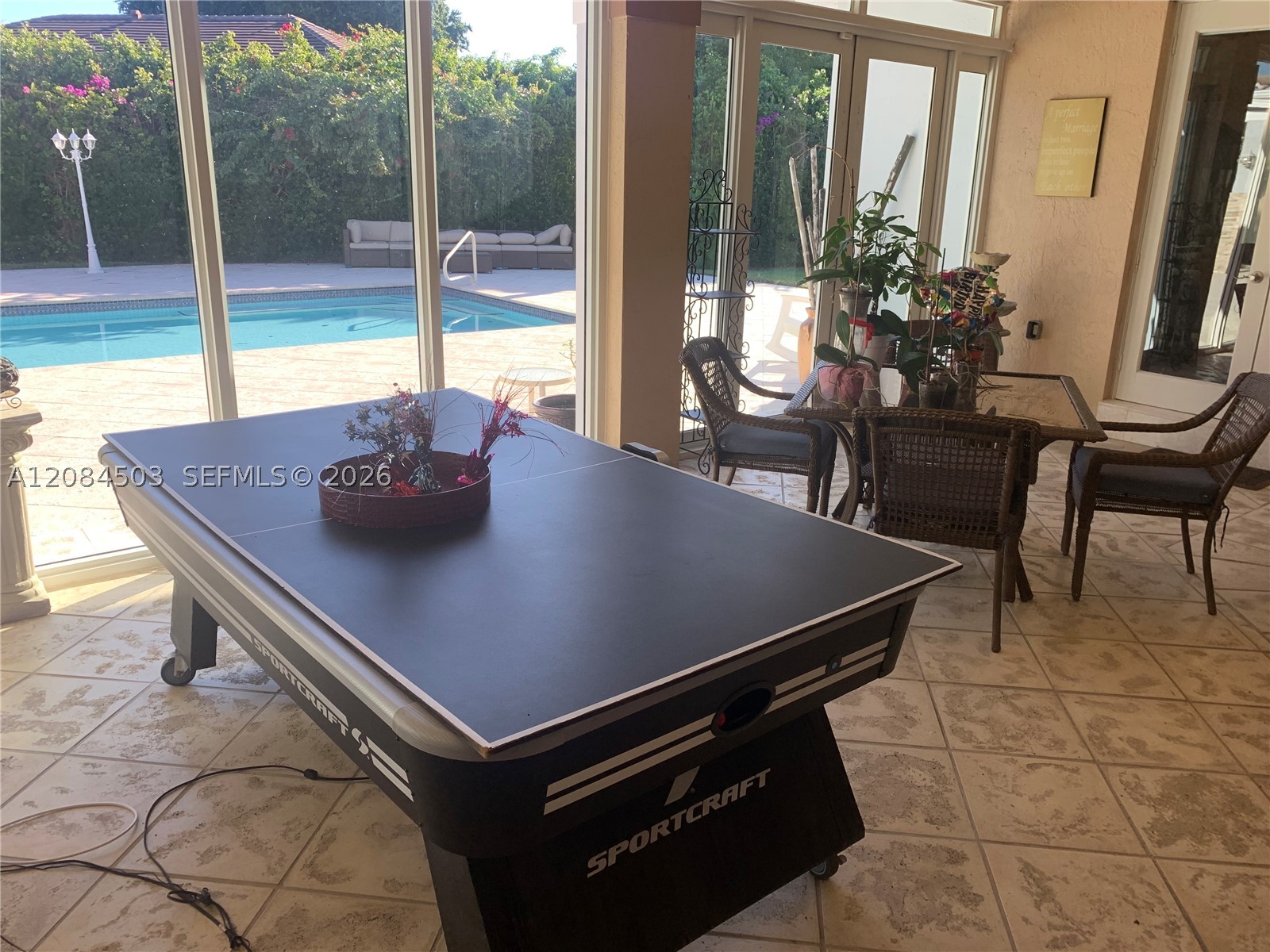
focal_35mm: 26
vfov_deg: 53.1
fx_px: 954
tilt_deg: -15.2
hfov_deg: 67.3
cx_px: 635
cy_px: 476
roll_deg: -2.4
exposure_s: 1/121
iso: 40
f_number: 1.8
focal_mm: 4.25
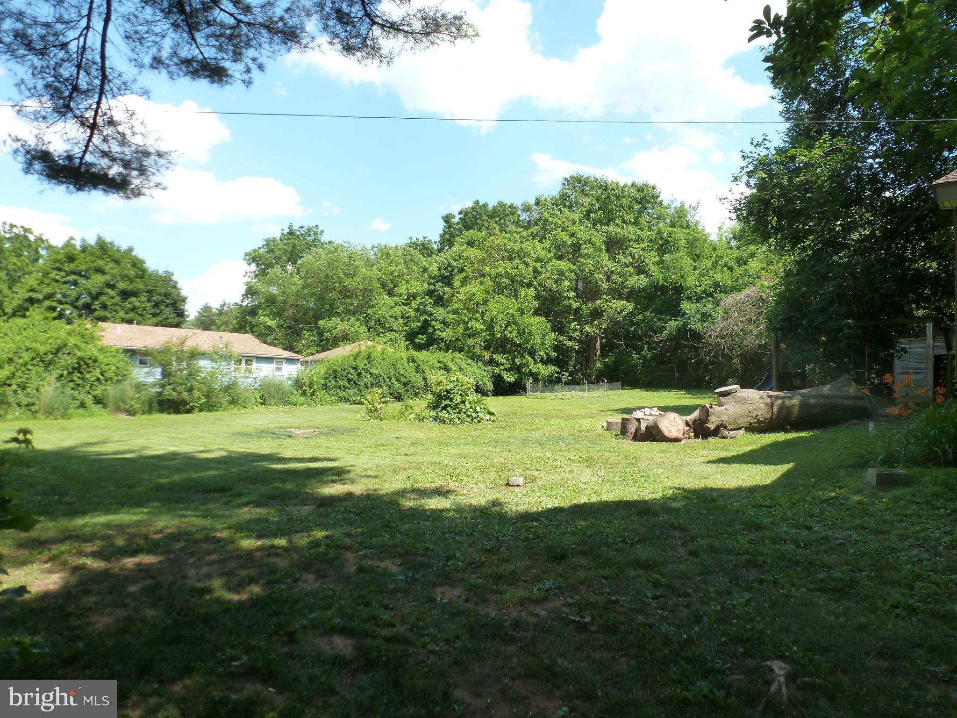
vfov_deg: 56.8
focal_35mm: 24
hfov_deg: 71.6
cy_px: 359
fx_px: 664
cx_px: 478
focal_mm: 4.3
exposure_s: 1/250
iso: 160
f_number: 4
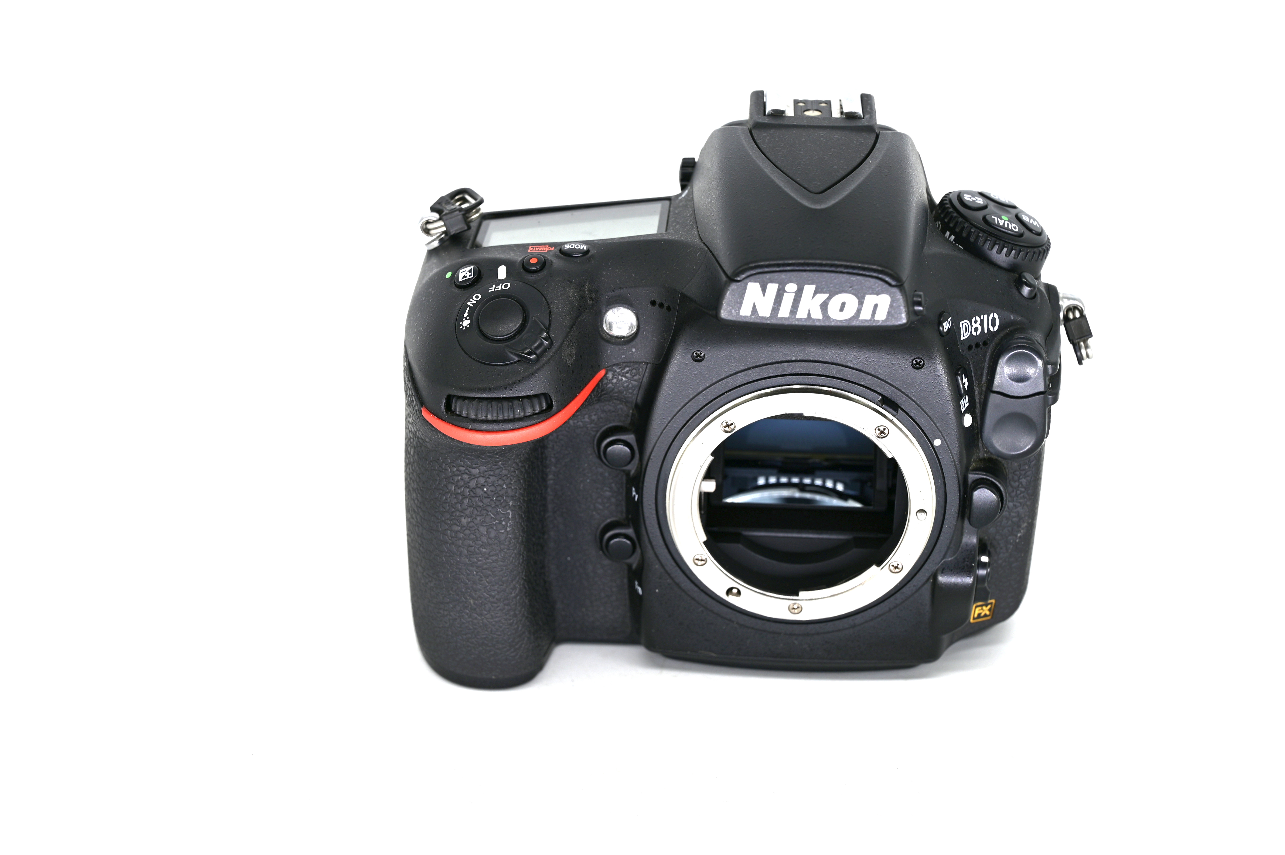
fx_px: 2105
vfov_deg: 23.0
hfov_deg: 34.0
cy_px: 428
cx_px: 642
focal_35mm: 59
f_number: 8
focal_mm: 59
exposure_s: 1/80
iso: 100
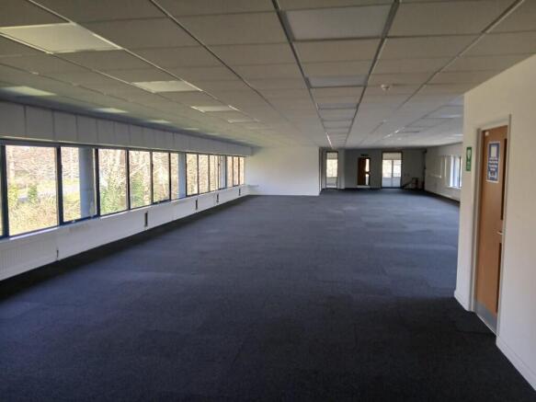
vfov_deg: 53.0
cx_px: 268
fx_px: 403
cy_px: 201
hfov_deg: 67.3
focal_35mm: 26
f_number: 1.8
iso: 80
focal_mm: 3.98
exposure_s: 1/50
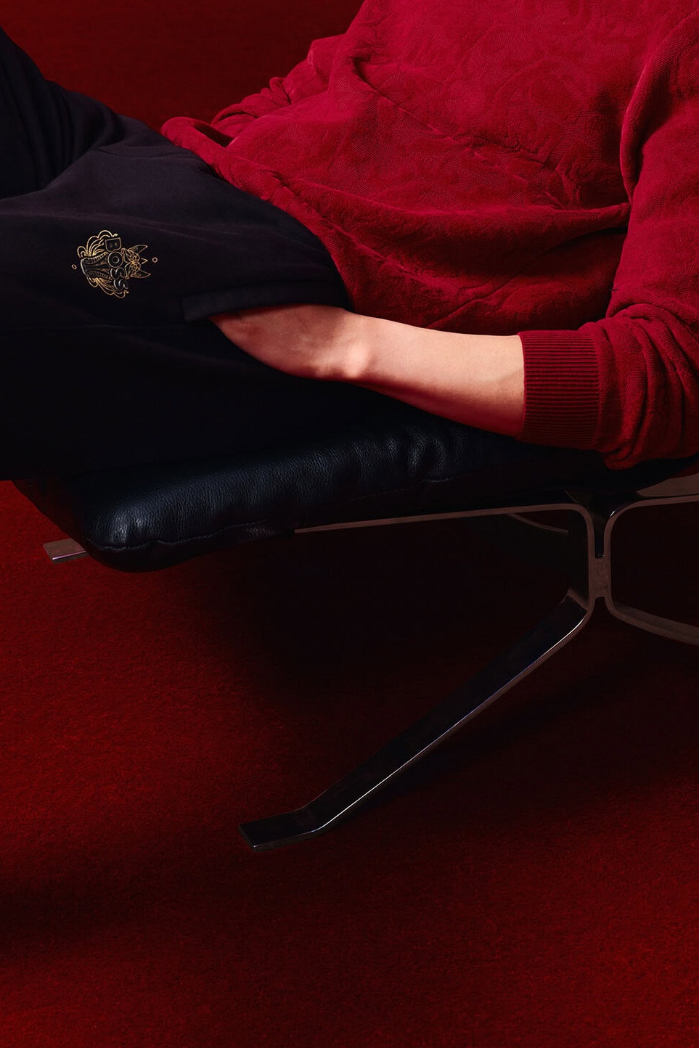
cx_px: 316
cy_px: 206
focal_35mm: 96
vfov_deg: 21.0
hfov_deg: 14.3
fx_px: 2795
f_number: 7.1
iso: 1250
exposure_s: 1/400
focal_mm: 63.7
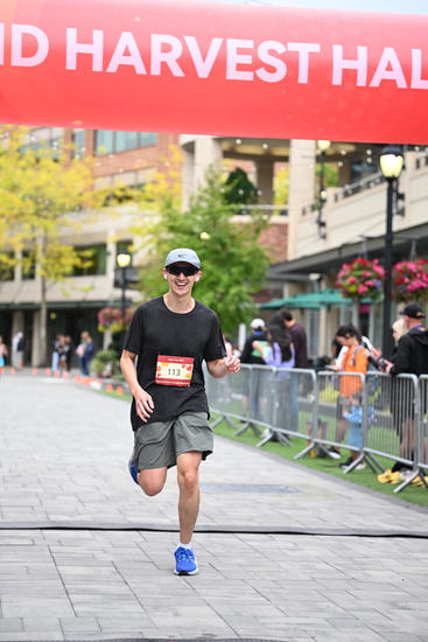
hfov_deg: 15.9
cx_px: 214
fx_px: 1533
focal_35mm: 86
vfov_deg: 23.6
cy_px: 321
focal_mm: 86
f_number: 2.8
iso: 640
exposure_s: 1/1600
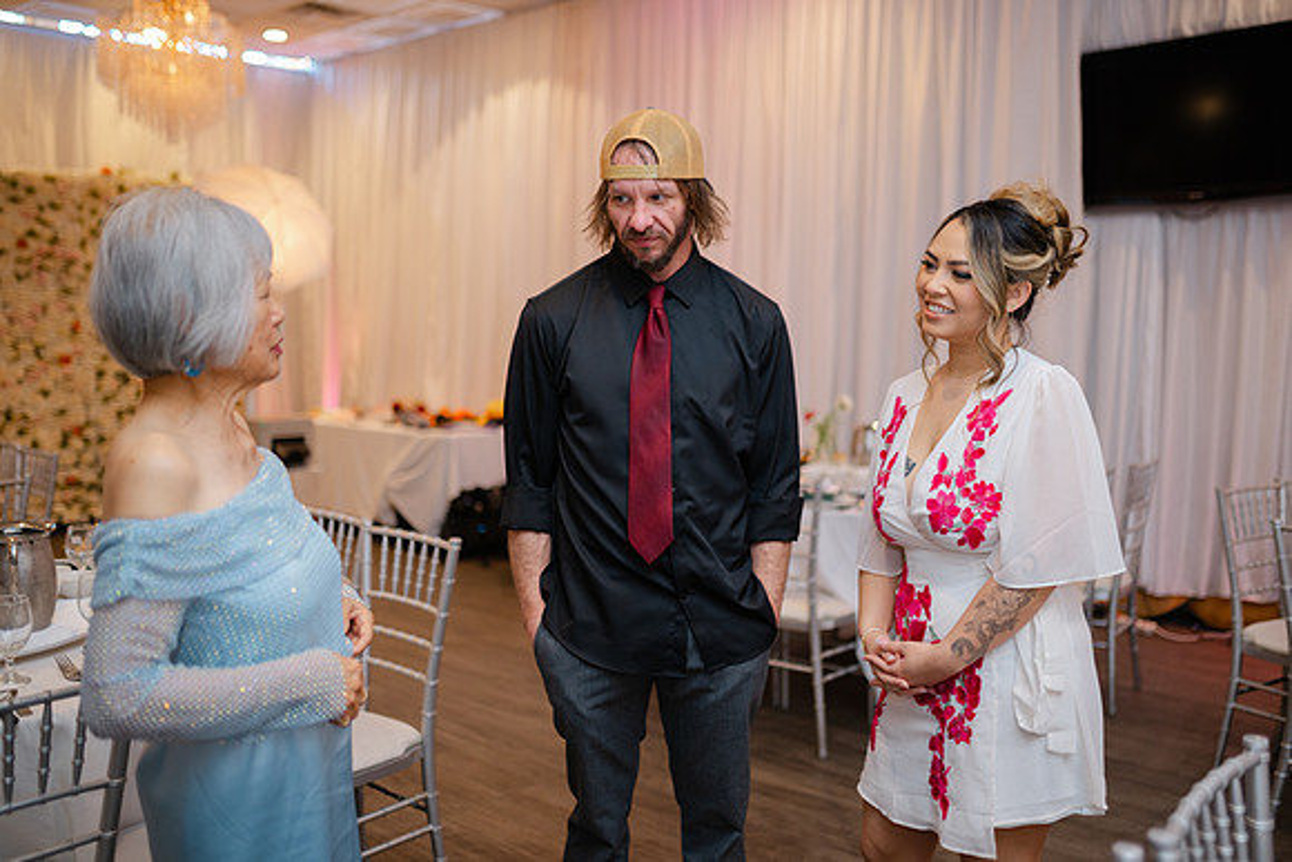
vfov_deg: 37.9
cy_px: 431
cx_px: 646
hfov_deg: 54.4
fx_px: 1256
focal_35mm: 35
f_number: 1.4
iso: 400
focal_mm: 35
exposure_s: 1/160
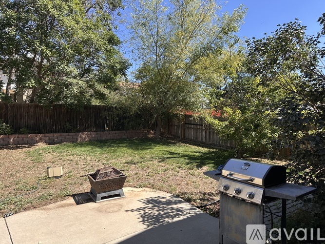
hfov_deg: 71.6
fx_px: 225
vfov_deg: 56.8
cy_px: 122
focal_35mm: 24
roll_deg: +0.1
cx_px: 162
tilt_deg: -1.3
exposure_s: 1/1639
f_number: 1.78
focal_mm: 6.86
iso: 80
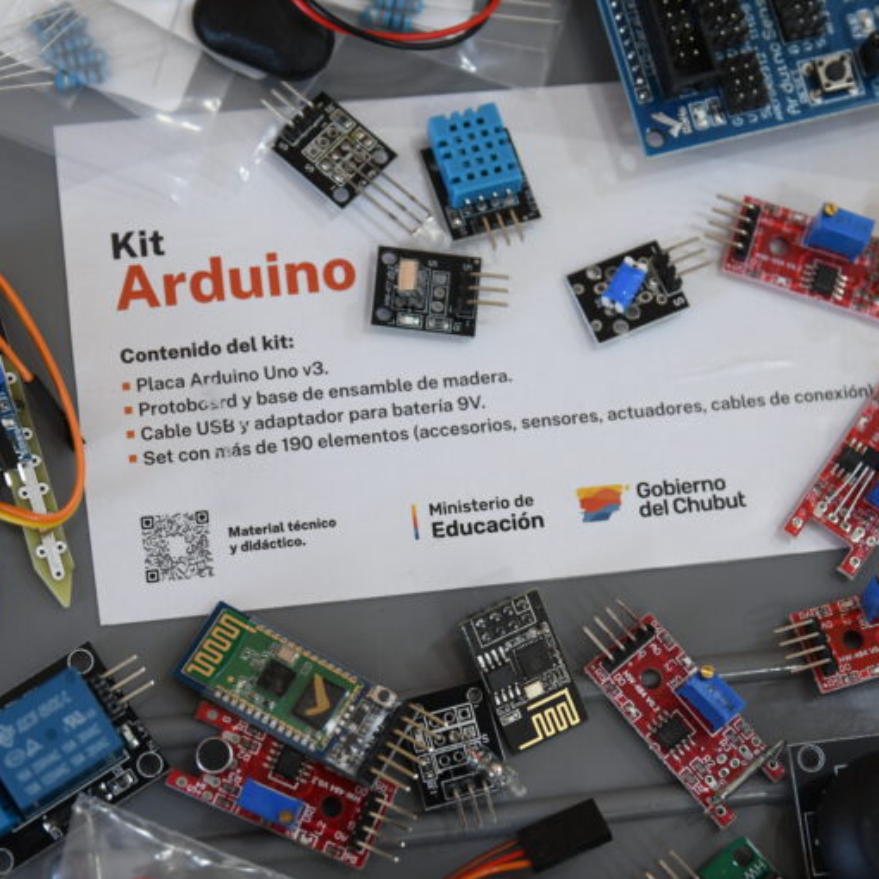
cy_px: 440
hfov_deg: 18.1
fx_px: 2758
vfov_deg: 18.1
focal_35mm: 96
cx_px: 481
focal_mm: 50
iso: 1000
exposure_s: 1/100
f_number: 4
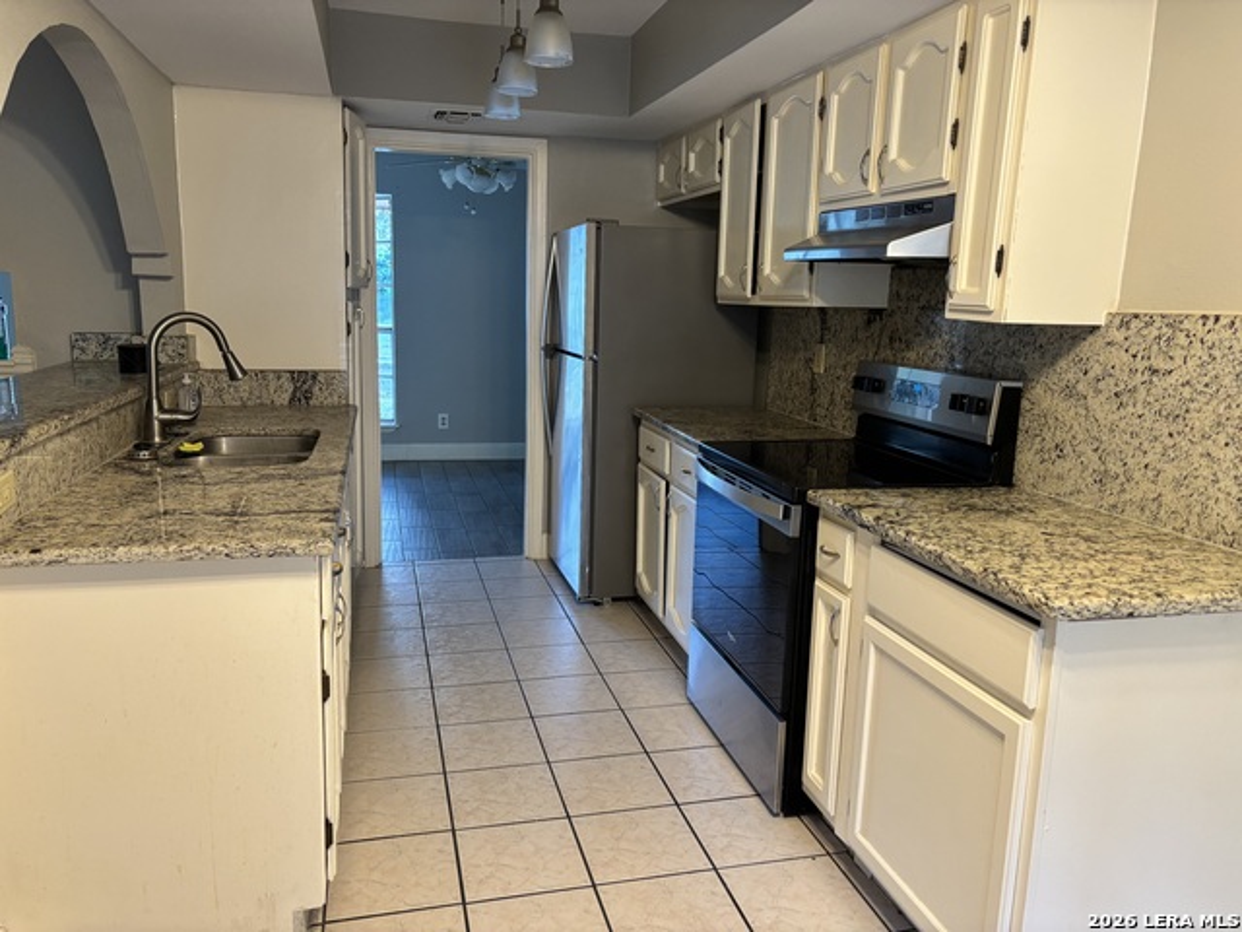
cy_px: 466
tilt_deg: -10.4
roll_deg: -1.6
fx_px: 933
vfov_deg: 53.1
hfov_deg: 67.3
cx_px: 621
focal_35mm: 26
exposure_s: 1/60
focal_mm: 5.96
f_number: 1.6
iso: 160
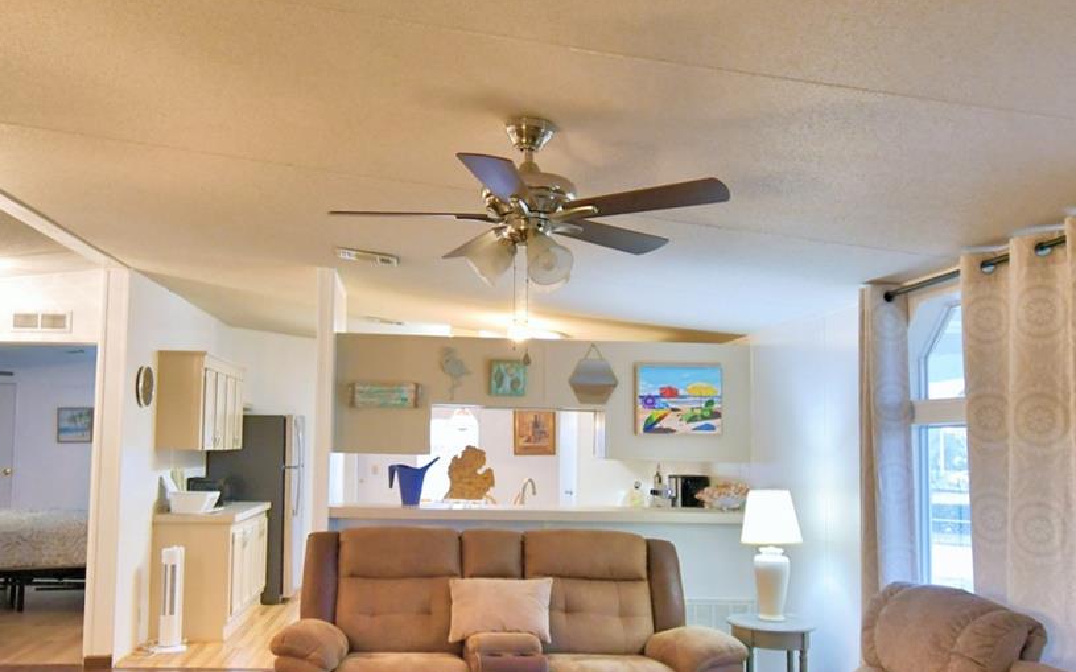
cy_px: 379
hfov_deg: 62.6
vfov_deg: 41.7
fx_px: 880
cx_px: 465
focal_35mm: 30
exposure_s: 1/30
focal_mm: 10
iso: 800
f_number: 4.5
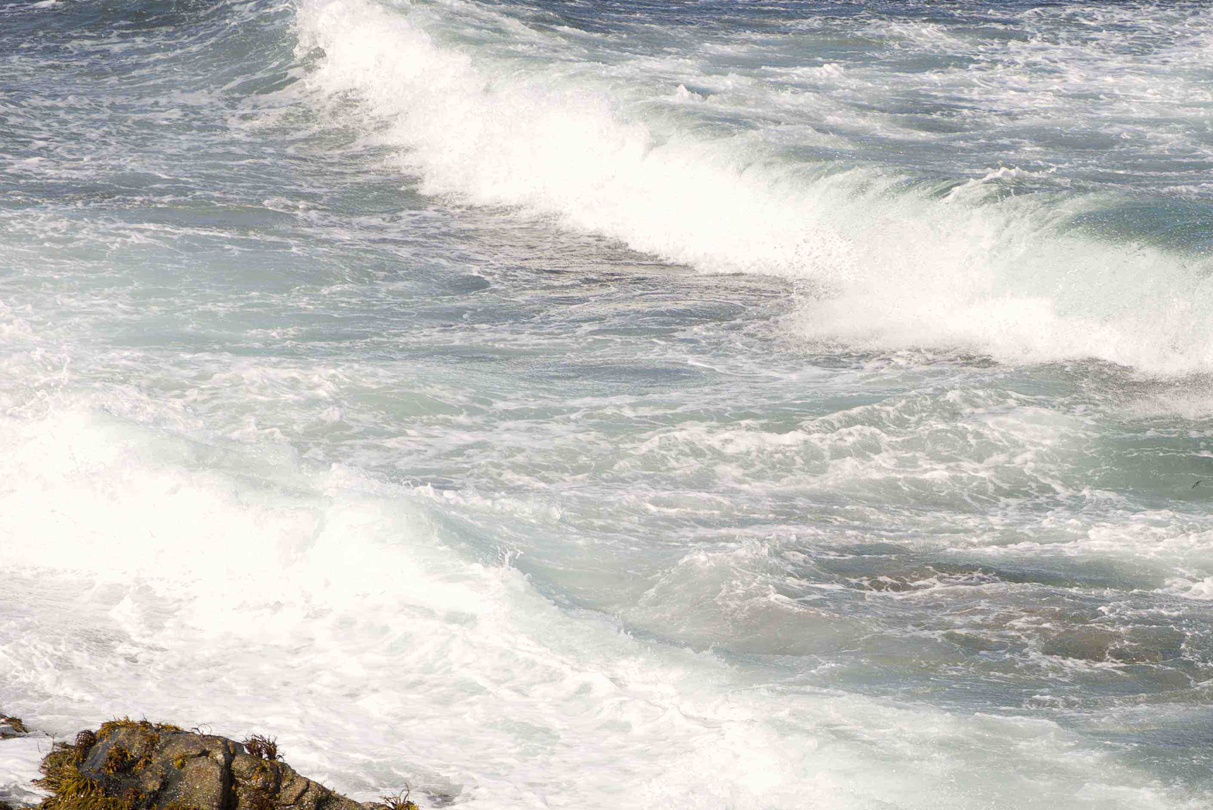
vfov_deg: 4.5
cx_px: 1049
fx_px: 10416
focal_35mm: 309
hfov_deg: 6.7
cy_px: 596
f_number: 7.1
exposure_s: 1/800
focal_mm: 145
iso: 200
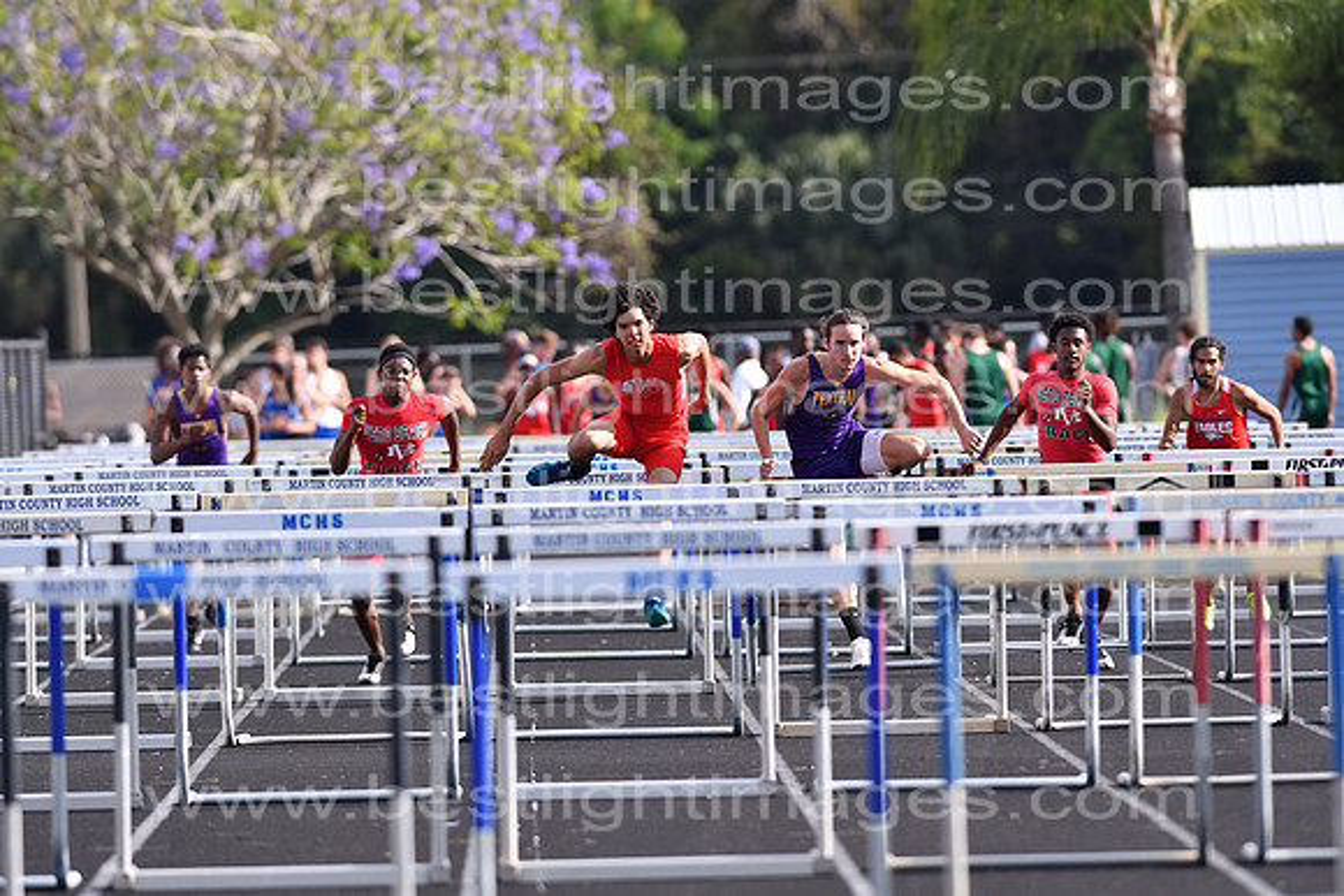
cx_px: 672
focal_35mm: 450
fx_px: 16803
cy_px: 448
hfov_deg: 4.6
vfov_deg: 3.1
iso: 400
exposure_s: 1/3200
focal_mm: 300
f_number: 4
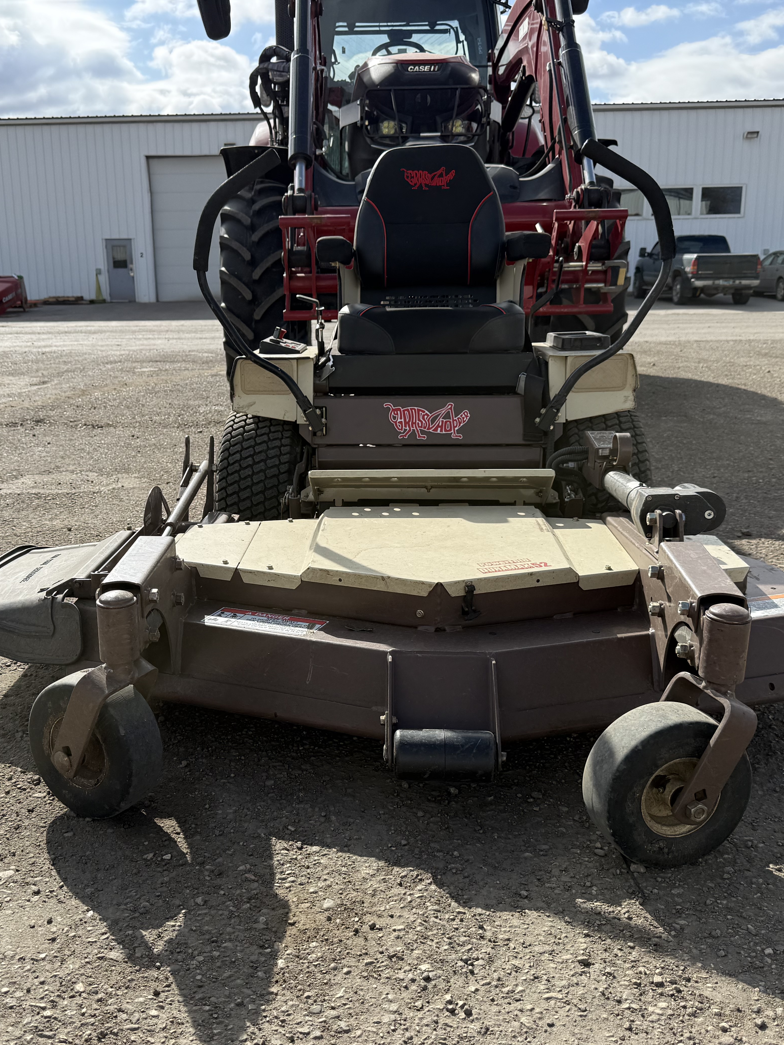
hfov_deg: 42.8
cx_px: 327
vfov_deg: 55.3
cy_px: 535
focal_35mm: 33
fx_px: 996
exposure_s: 1/4167
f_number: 1.78
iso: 80
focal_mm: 6.76
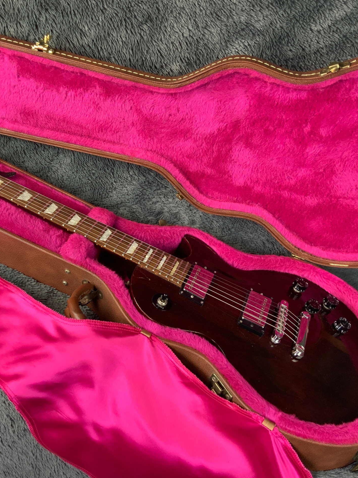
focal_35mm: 39
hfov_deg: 36.6
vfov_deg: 47.9
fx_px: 538
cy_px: 239
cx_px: 134
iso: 64
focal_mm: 3
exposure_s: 1/50
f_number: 1.8
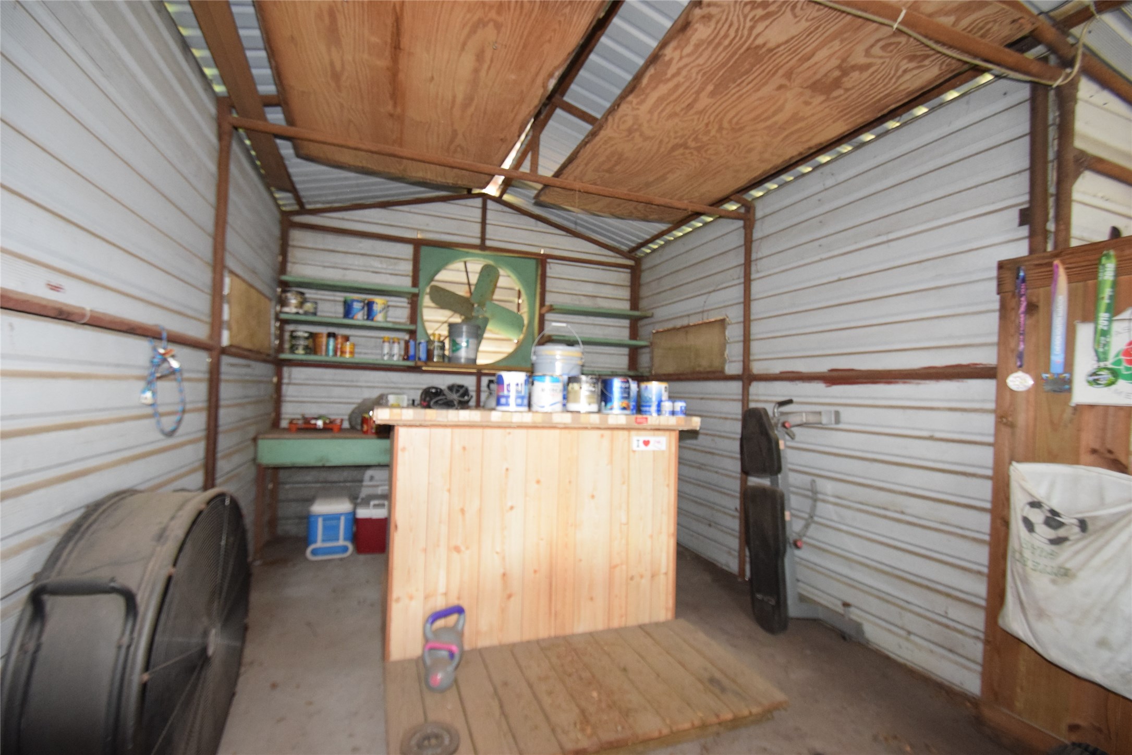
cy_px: 378
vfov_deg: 77.3
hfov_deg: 100.4
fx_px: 472
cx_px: 566
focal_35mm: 15
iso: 2800
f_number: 3.5
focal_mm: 10
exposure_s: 1/60
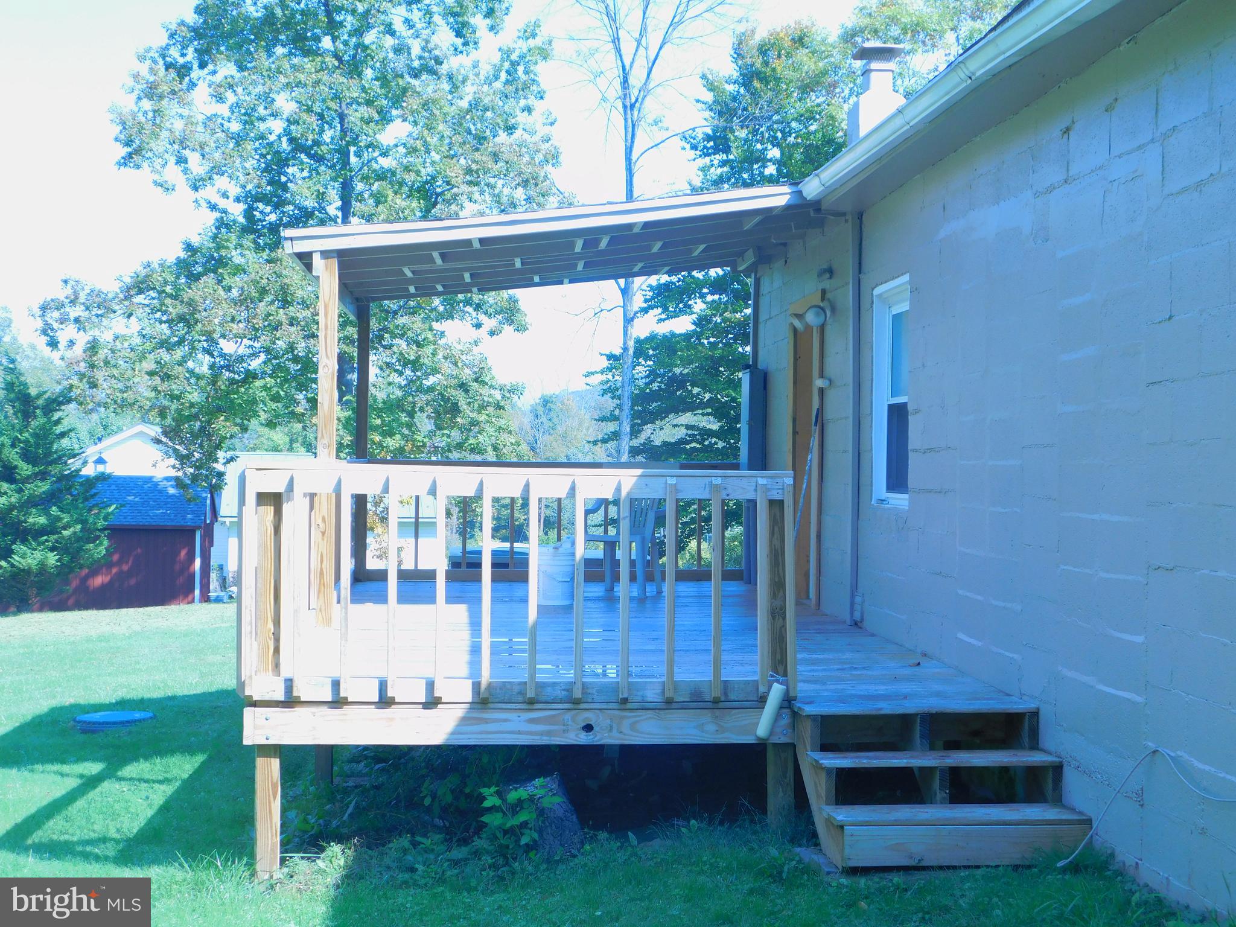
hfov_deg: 42.1
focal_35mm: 45
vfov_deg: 32.2
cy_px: 464
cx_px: 618
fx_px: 1607
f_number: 3.7
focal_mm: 8
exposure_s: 1/200
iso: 125
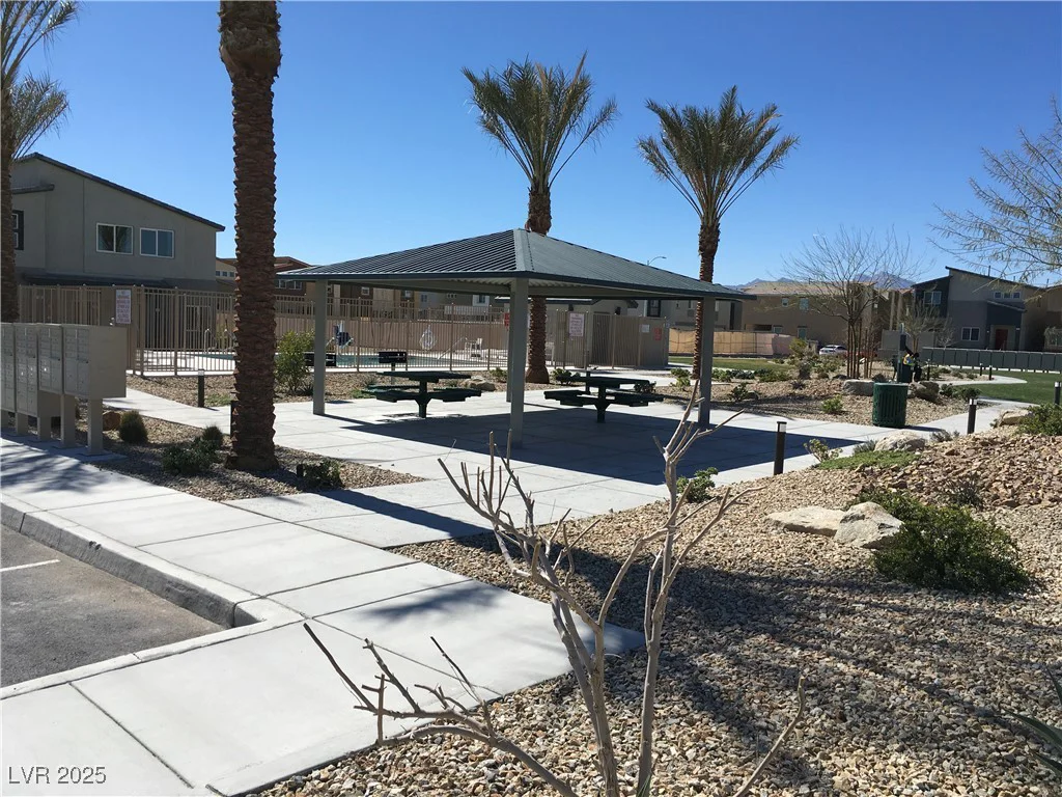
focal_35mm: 29
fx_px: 890
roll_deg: -2.4
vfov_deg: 48.2
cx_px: 531
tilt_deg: -5.5
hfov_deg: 61.7
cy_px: 398
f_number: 2.2
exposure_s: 1/2653
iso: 25
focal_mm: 4.15
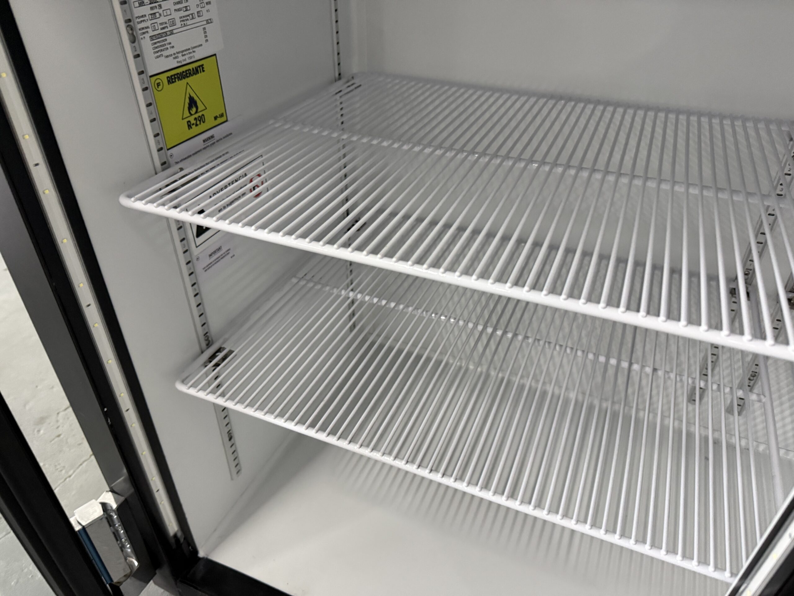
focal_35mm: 24
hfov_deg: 71.6
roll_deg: -0.2
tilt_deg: -34.0
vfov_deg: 56.8
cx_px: 397
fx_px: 550
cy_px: 298
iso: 640
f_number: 1.78
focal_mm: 6.76
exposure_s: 1/50
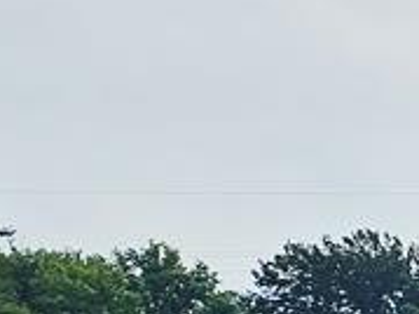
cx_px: 1327
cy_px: 516
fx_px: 2081
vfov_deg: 8.4
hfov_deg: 9.0
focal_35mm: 172
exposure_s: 1/4886
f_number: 1.8
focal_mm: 5
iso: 50
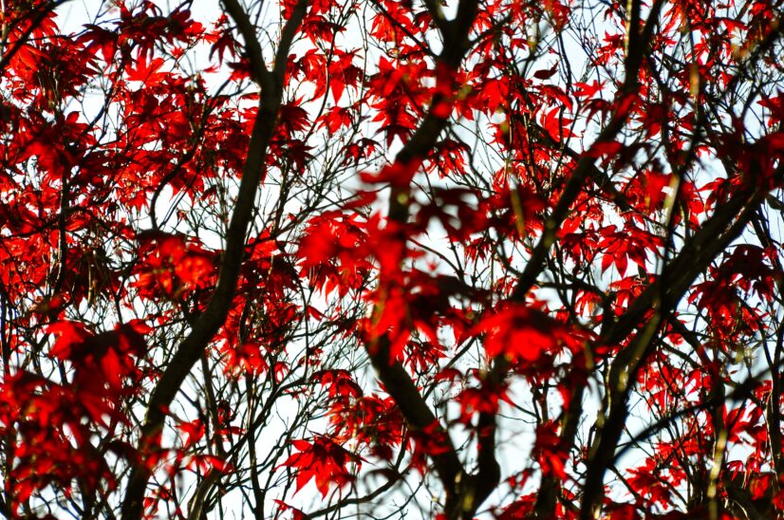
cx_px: 356
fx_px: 8089
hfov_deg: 5.5
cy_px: 226
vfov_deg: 3.7
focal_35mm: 372
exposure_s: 1/640
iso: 200
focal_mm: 200
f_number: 6.3
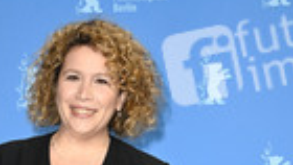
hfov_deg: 14.9
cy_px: 370
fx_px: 1120
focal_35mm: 144
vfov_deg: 7.9
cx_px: 80
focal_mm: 48
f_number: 5
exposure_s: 1/250
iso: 1000
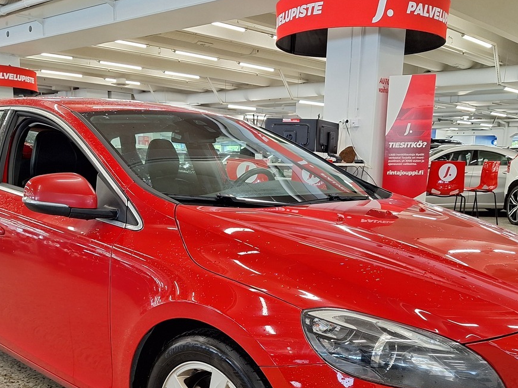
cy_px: 306
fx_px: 569
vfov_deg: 36.5
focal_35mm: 38
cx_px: 243
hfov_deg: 48.9
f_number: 1.8
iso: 100
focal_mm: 5.54
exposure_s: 1/50
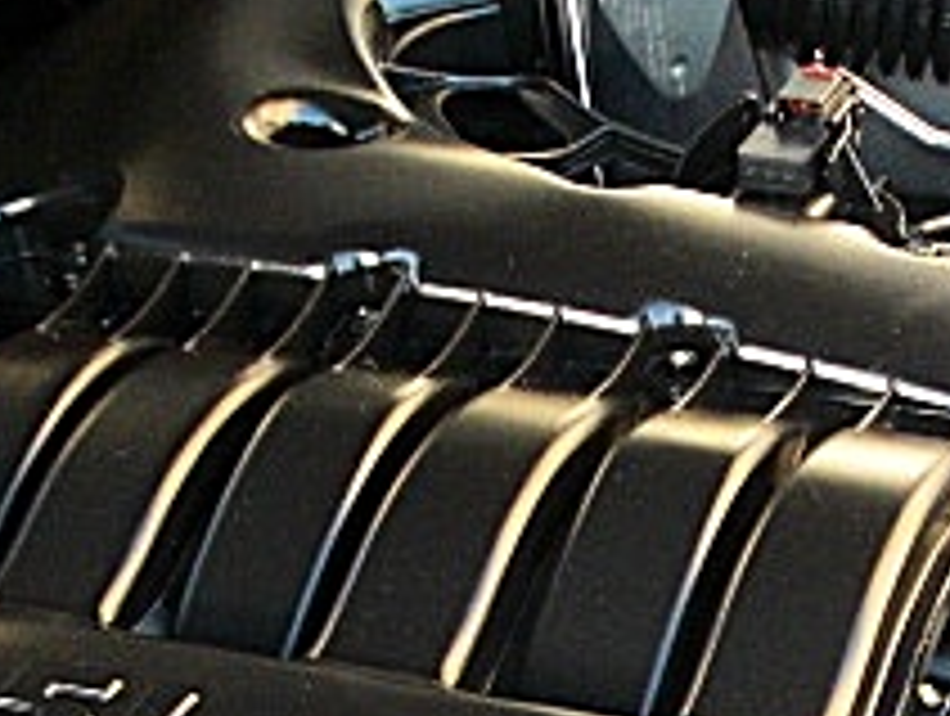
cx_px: 792
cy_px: 829
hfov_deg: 17.8
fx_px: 2997
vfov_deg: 13.3
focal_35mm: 109
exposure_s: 1/100
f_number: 2.8
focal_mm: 6.3
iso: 400
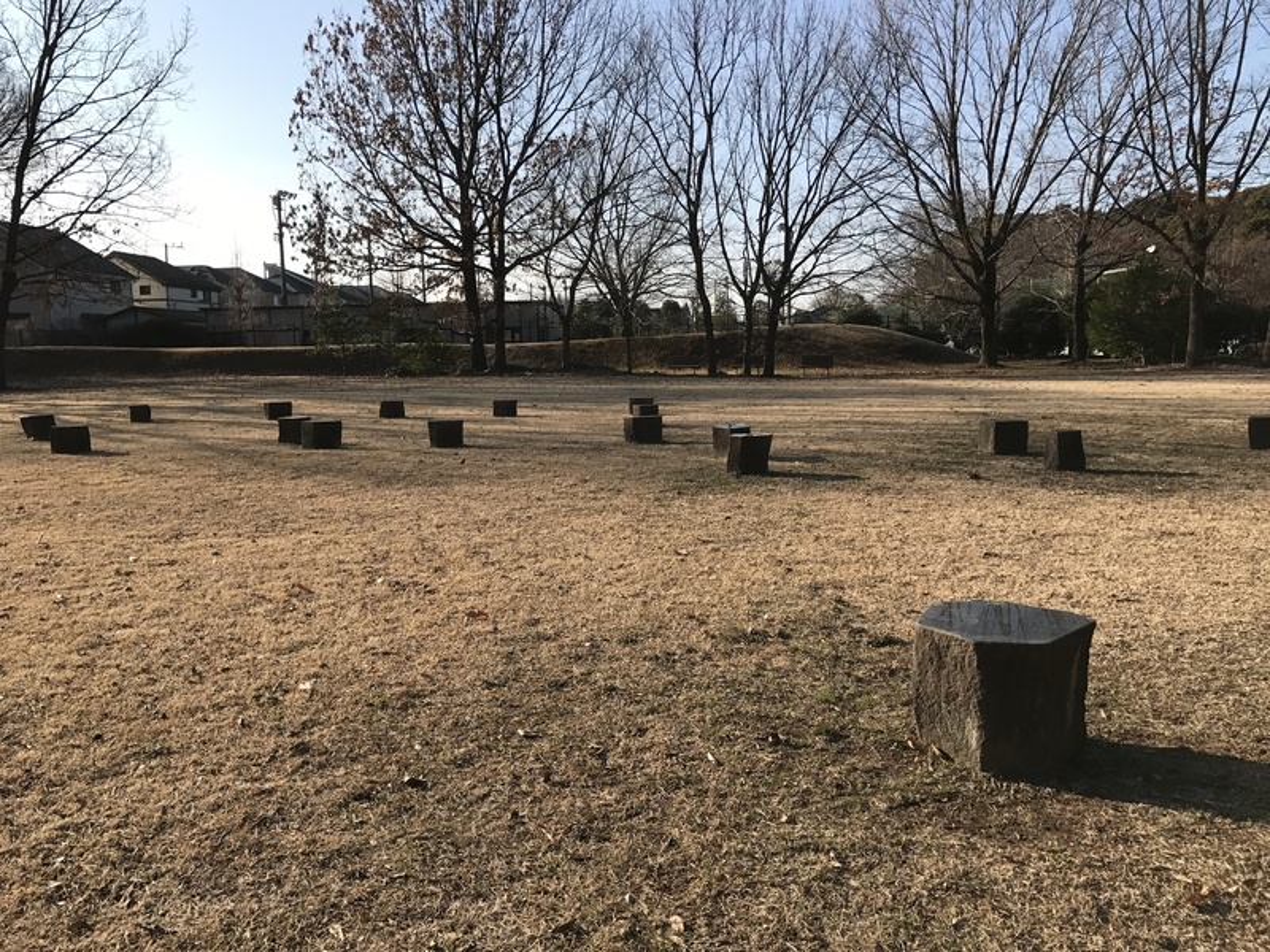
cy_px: 476
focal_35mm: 28
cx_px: 635
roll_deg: +0.6
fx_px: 1027
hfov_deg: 63.4
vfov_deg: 49.7
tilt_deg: -7.3
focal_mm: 3.99
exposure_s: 1/1773
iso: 20
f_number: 1.8
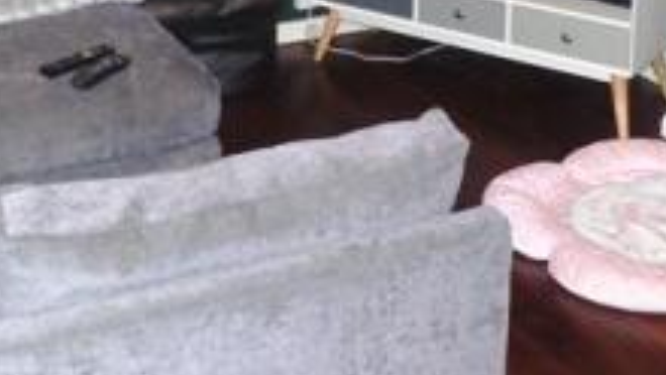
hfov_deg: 29.3
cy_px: -101
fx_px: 1272
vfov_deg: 16.0
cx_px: 277
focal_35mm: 72
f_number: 2.8
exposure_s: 1/60
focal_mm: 4.5
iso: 400
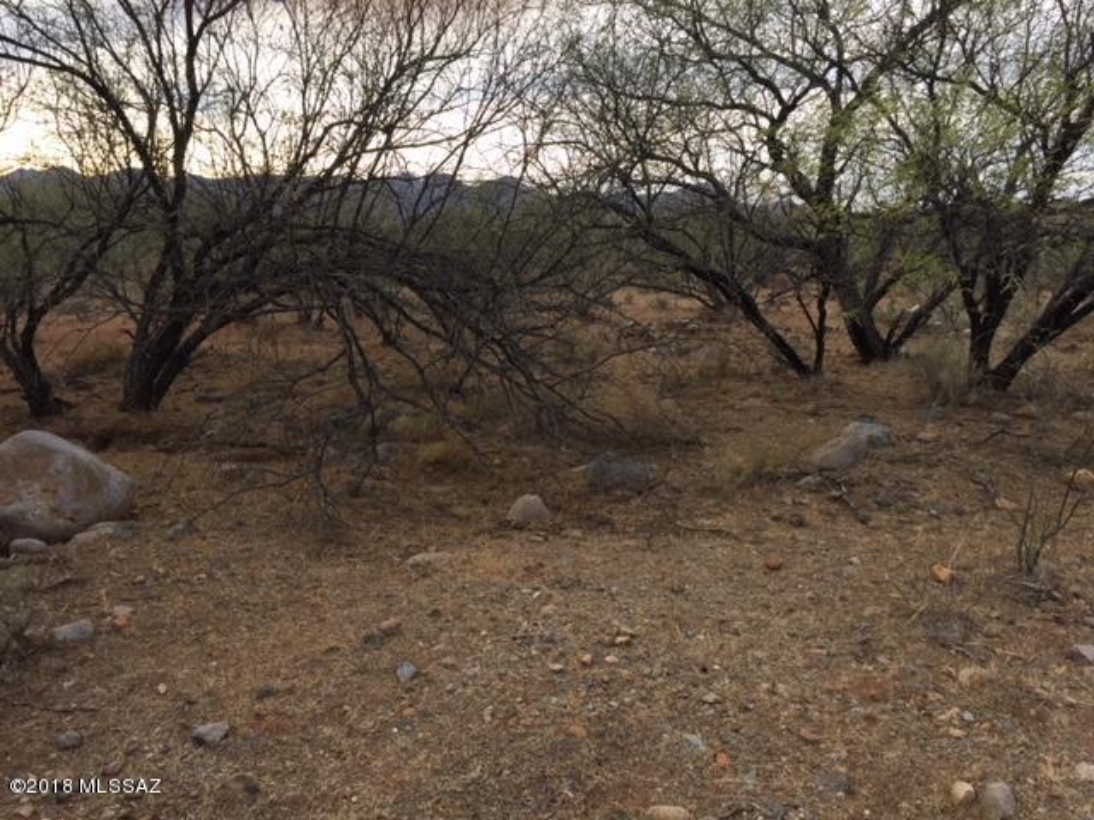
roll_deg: -1.5
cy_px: 410
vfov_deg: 48.2
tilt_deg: -10.4
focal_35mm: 29
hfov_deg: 61.7
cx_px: 547
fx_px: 917
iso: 32
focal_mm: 4.15
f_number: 2.2
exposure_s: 1/494
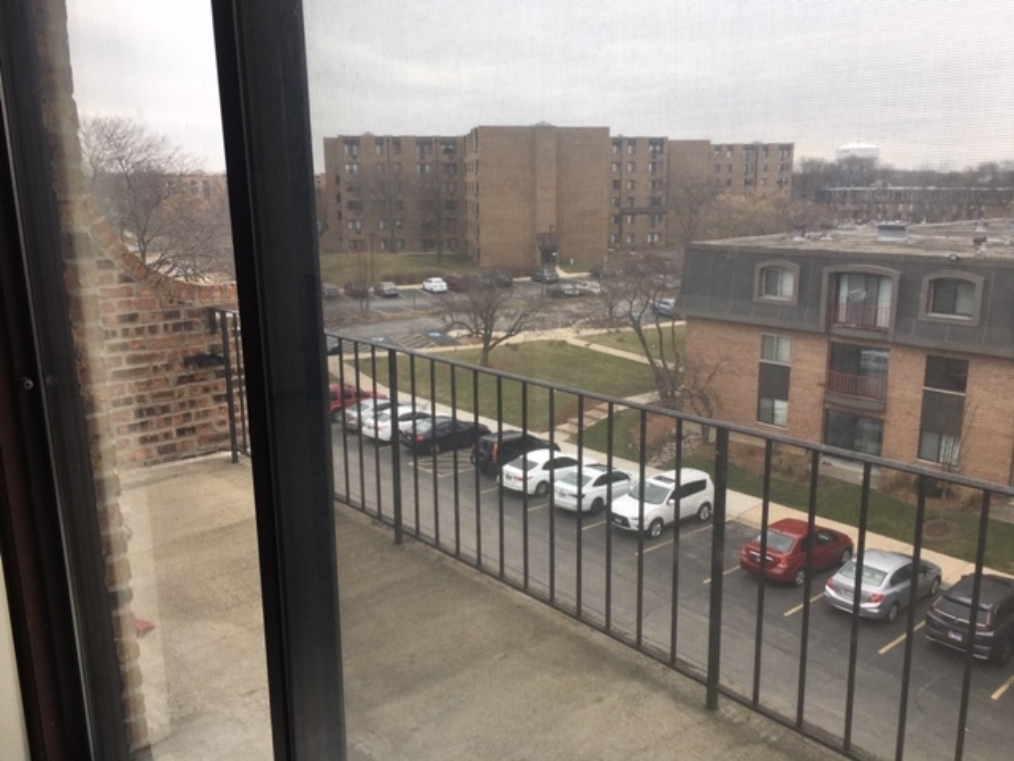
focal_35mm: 29
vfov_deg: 48.2
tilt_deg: -12.7
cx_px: 507
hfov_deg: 61.7
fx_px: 849
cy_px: 380
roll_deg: -0.5
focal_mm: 4.15
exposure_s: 1/127
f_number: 2.2
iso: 25
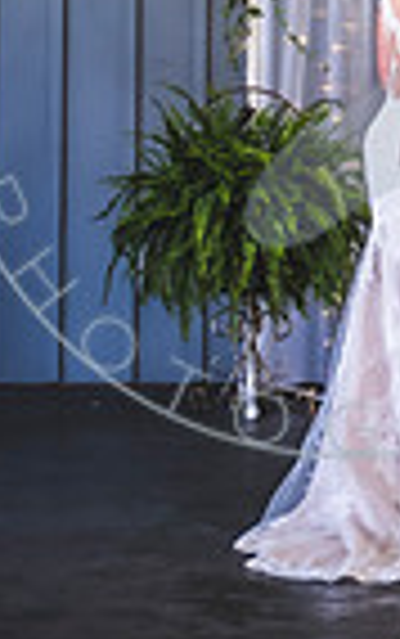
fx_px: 3934
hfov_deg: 5.8
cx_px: 553
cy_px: -302
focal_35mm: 226
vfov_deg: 9.1
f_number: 2.8
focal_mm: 70
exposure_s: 1/200
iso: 400
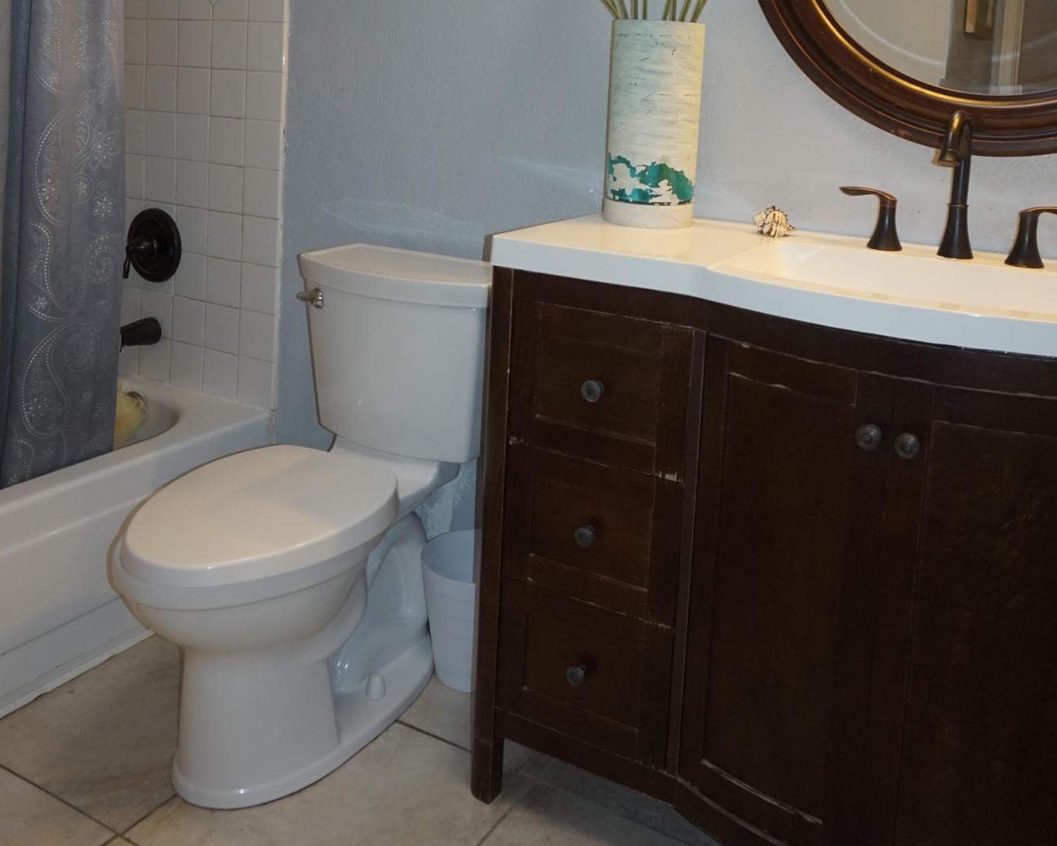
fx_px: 1064
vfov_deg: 41.7
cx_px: 528
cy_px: 184
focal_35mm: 34
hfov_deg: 52.8
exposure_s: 1/160
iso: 800
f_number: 4
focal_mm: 16
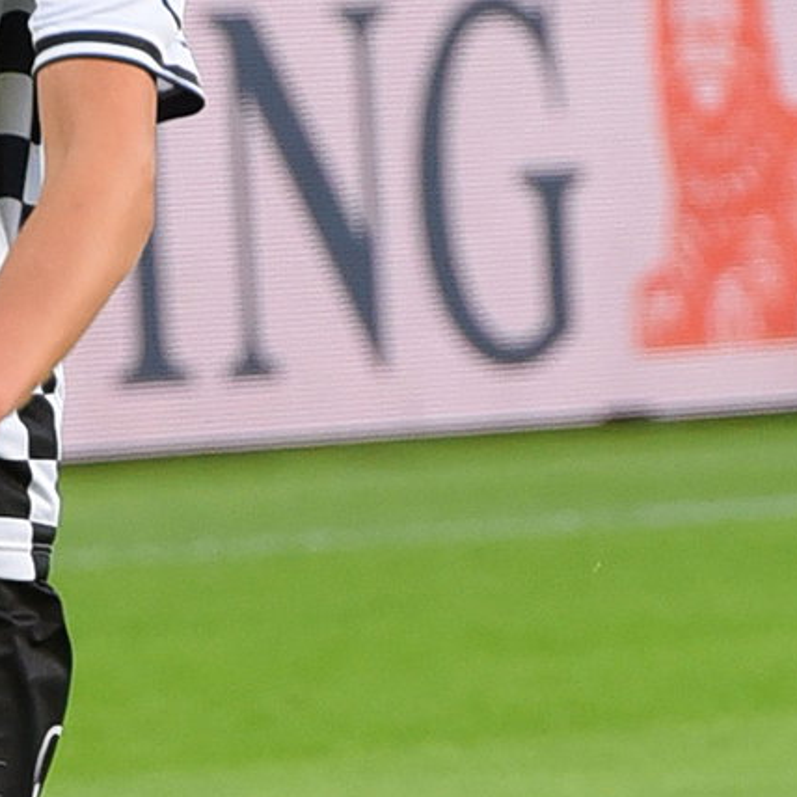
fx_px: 18625
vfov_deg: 2.5
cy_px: 423
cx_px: -264
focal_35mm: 715
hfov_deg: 2.4
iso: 1250
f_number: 5.6
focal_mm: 200
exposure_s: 1/400
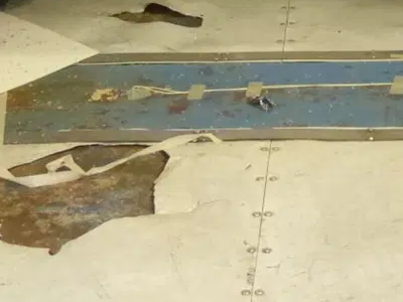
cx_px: 326
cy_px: -150
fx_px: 1083
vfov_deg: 14.8
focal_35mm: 93
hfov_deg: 20.8
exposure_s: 1/50
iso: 800
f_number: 2.8
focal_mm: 5.6
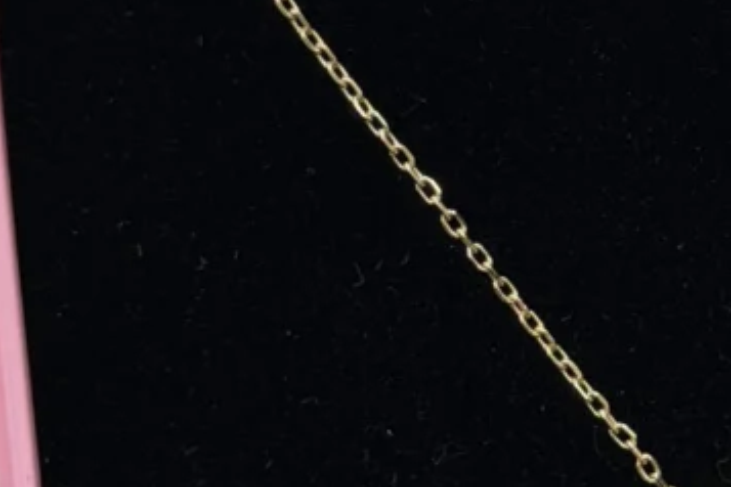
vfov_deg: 9.2
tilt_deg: -36.3
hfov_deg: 13.6
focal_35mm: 149
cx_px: 731
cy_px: 337
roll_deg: +2.1
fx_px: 3025
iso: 80
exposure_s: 1/352
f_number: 1.78
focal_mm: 6.76
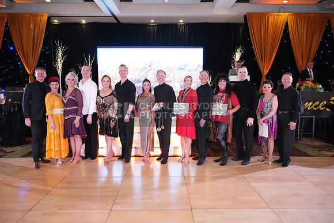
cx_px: 167
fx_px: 223
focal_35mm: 24
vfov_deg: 53.2
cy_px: 112
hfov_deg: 73.7
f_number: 4.5
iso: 8000
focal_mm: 24
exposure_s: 1/320
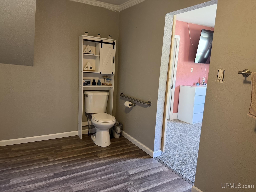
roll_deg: -2.0
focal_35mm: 24
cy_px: 96
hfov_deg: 71.6
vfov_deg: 56.8
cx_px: 128
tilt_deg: -10.8
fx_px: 177
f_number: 1.78
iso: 400
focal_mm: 6.76
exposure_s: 1/60
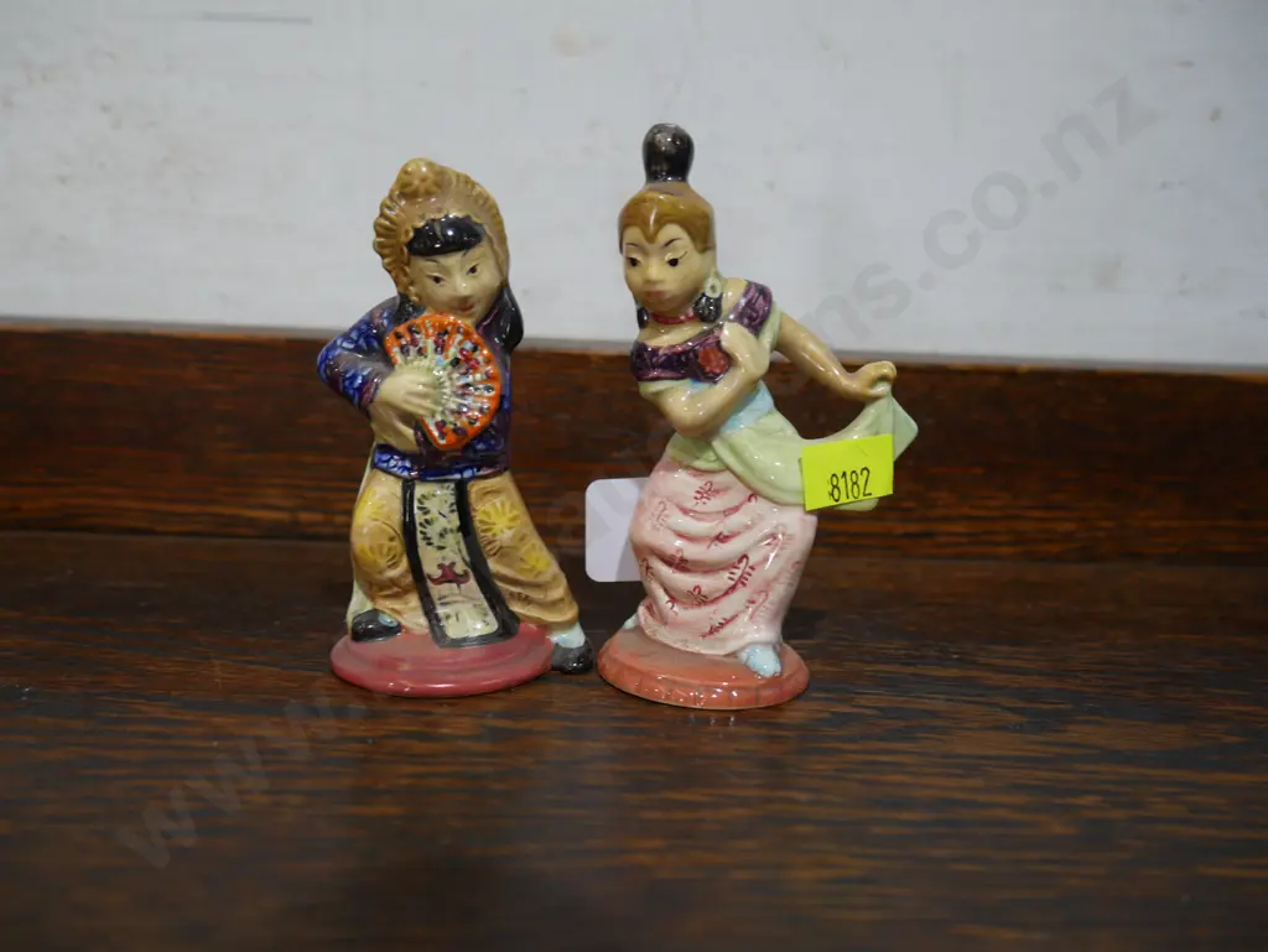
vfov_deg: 46.8
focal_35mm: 30
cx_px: 634
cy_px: 476
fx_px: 1099
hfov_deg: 59.9
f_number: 3.6
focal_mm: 15
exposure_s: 1/60
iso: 200
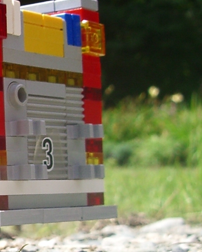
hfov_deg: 12.0
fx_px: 918
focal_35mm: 123
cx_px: -99
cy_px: 166
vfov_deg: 15.6
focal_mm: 5.8
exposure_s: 1/250
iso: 80
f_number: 4.3
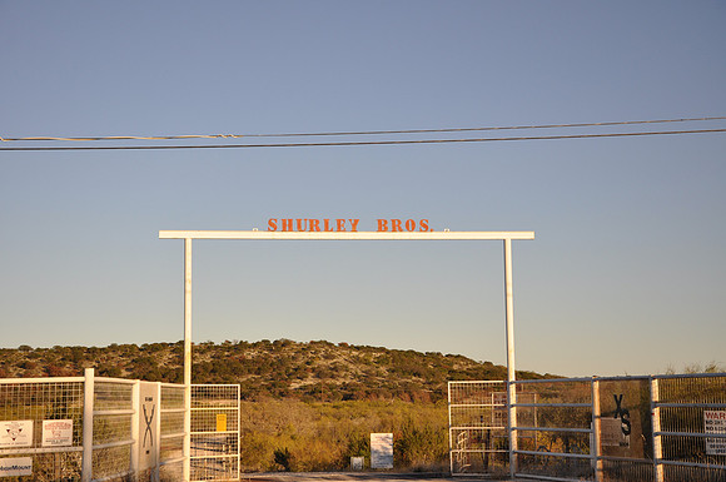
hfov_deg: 28.1
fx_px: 1450
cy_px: 241
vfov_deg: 18.9
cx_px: 363
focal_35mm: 72
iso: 200
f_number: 7.1
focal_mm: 48
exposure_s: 1/200
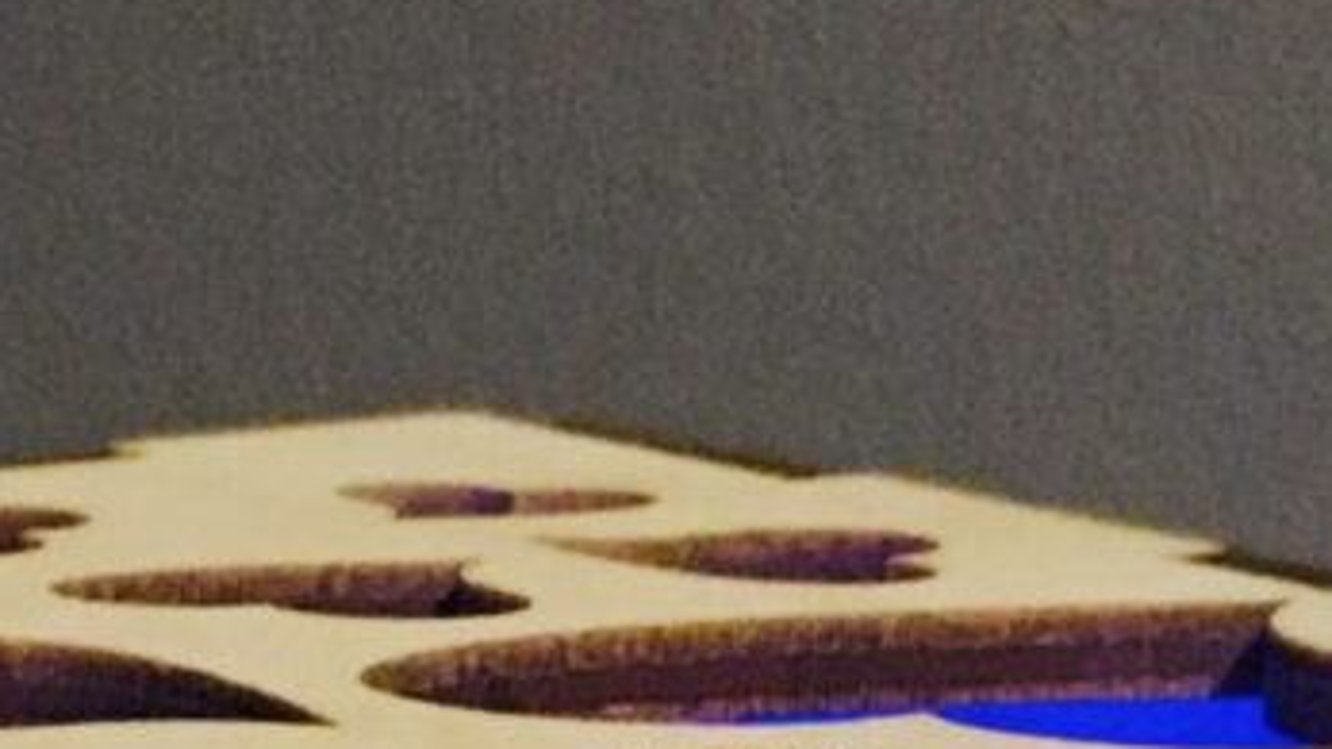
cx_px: 23
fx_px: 8228
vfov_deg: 5.1
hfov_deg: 9.2
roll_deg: -1.5
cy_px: 1510
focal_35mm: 233
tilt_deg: -15.7
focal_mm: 4.15
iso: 200
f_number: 2.2
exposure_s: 1/20
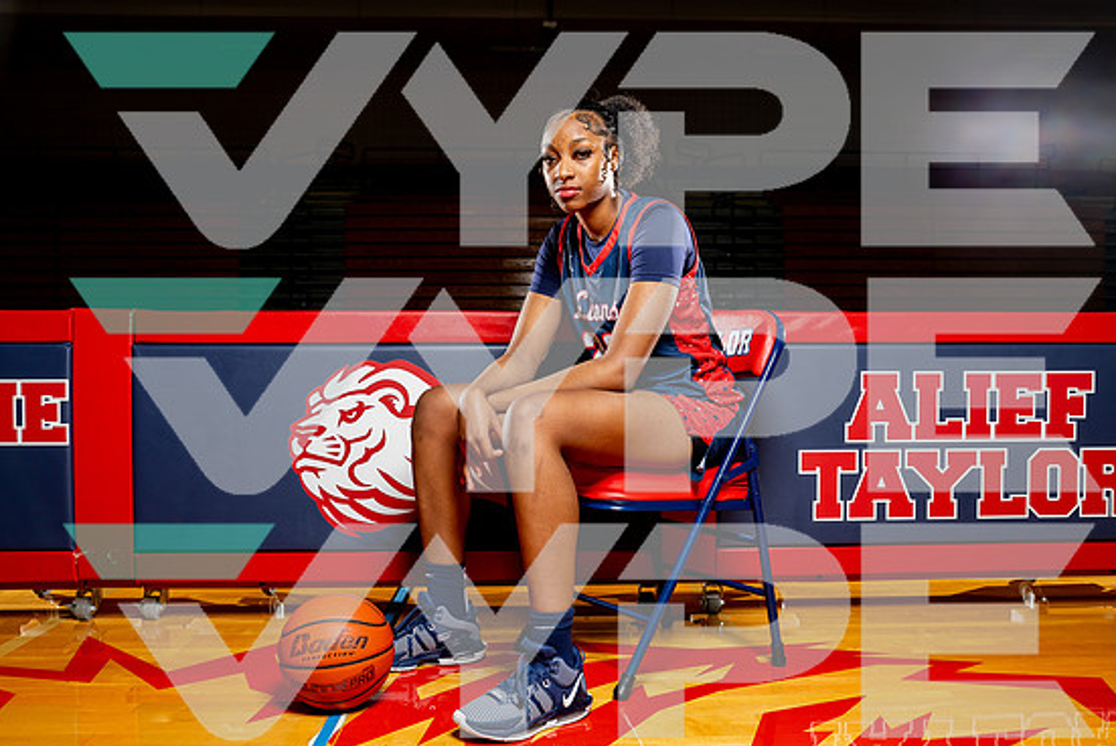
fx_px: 1055
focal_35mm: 34
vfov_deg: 38.9
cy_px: 383
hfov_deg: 55.8
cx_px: 578
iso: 200
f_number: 5.6
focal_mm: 31
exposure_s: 1/250
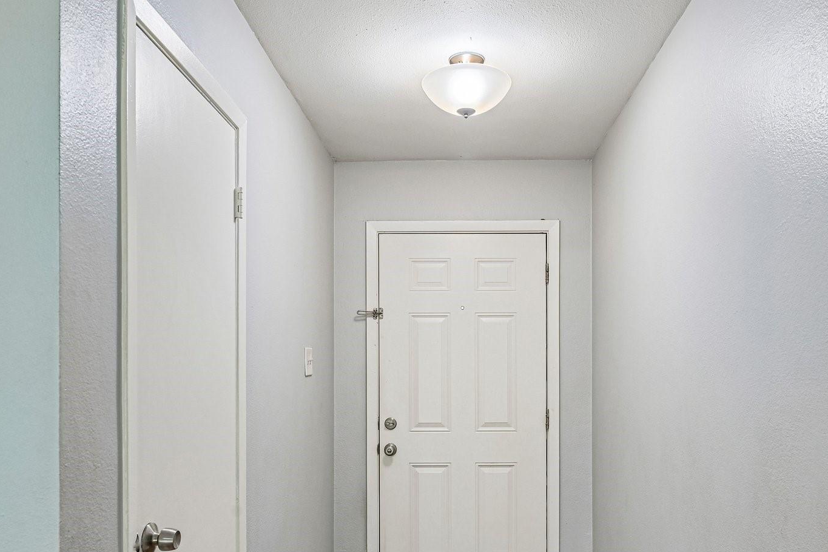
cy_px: 365
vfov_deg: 46.1
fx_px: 638
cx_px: 463
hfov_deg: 65.7
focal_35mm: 28
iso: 400
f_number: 8
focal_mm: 18.5
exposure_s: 1/15
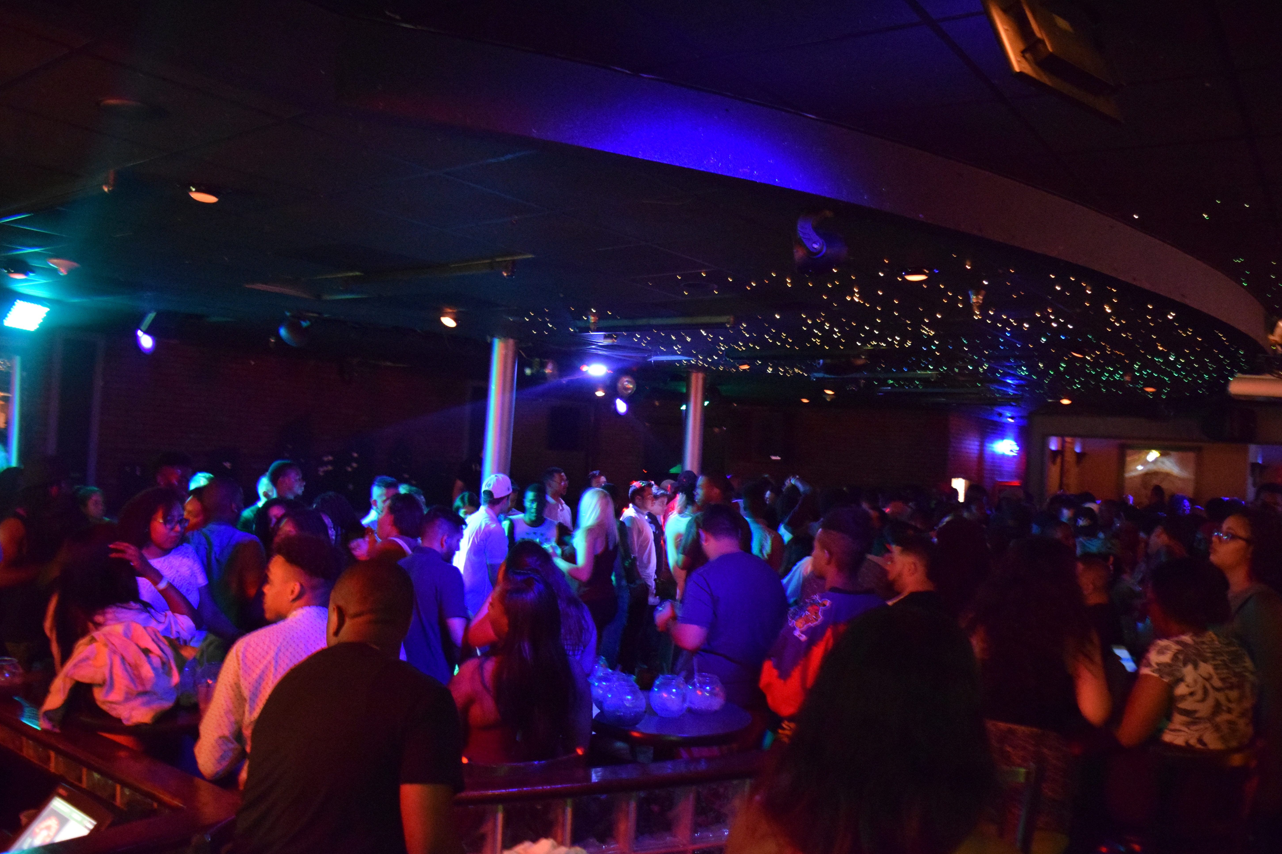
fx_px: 997
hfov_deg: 65.5
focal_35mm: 28
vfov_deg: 46.4
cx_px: 653
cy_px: 442
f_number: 3.5
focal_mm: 18
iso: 6400
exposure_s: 1/13
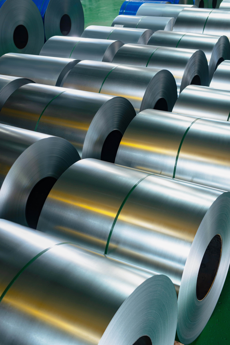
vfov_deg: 39.6
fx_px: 479
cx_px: 115
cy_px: 172
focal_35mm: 50
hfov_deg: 27.0
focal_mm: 50
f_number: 5.6
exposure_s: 1/10
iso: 400
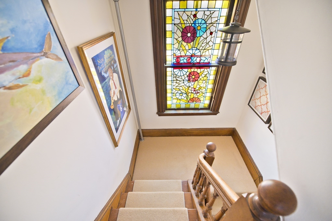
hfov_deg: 104.3
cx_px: 166
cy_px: 110
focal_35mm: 14
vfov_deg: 81.1
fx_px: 129
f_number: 2.8
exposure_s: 1/125
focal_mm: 14
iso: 1000
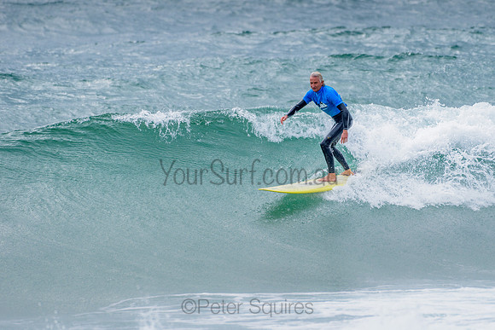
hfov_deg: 3.4
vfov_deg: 2.2
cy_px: 128
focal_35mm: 613
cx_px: 299
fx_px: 8431
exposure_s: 1/2000
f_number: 5.6
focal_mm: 500
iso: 320
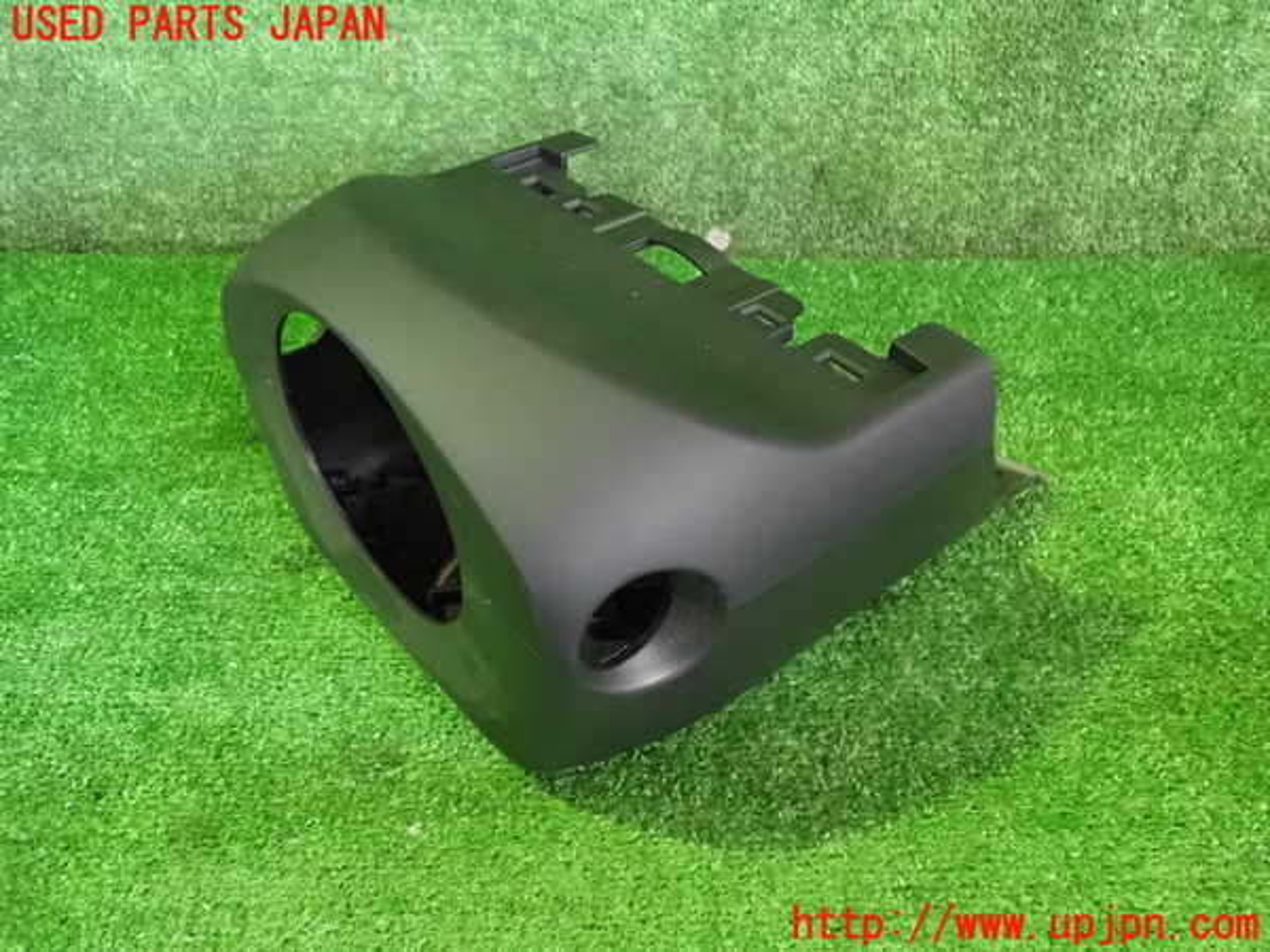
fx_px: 1101
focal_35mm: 30
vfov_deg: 46.8
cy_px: 476
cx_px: 635
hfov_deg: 60.0
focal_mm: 5.4
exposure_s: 1/50
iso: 1600
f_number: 2.3
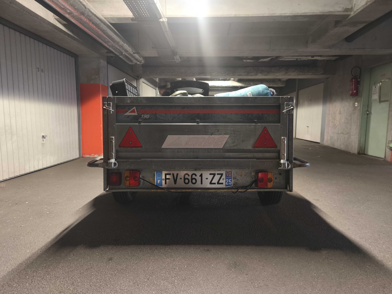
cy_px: 147
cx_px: 196
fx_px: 260
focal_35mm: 23
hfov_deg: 73.9
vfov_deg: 58.9
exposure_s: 1/33.3
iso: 640
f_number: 1.7
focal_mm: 5.35
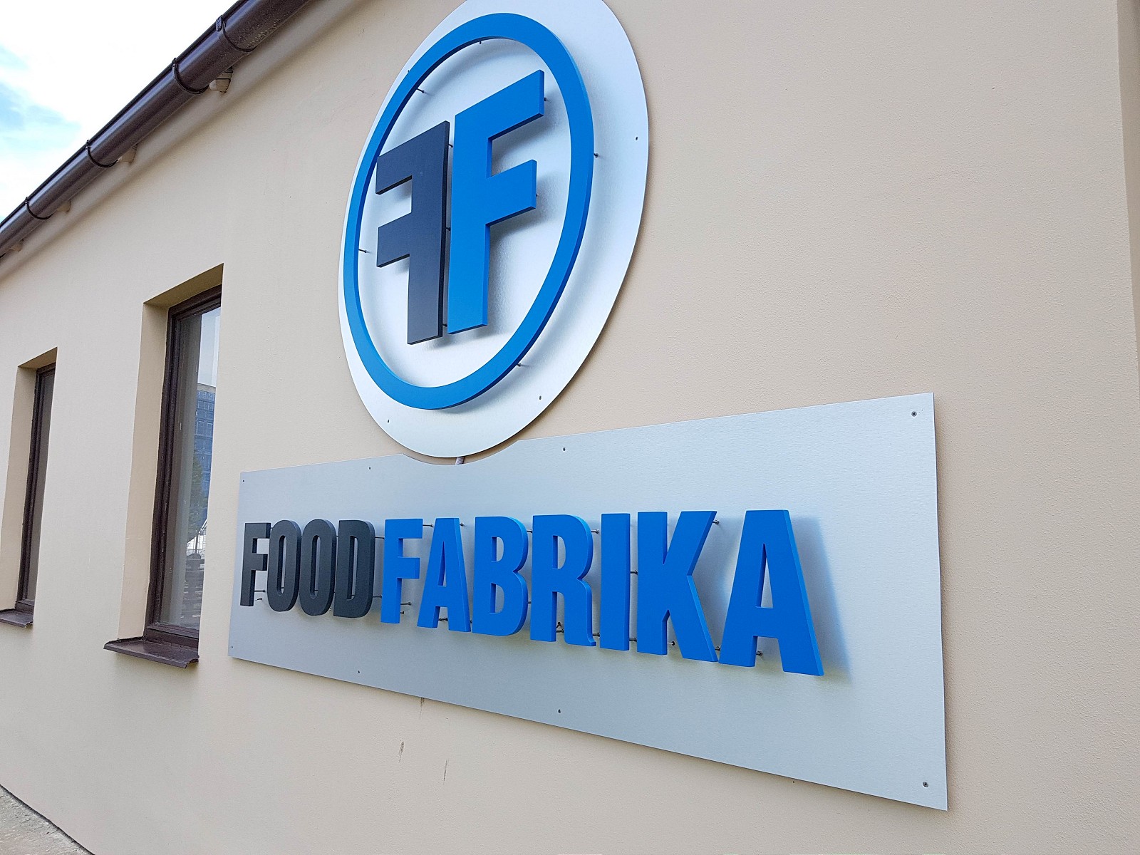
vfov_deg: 53.1
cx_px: 570
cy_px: 428
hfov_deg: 67.3
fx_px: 856
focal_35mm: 26
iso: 50
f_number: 1.7
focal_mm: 4.2
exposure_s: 1/634
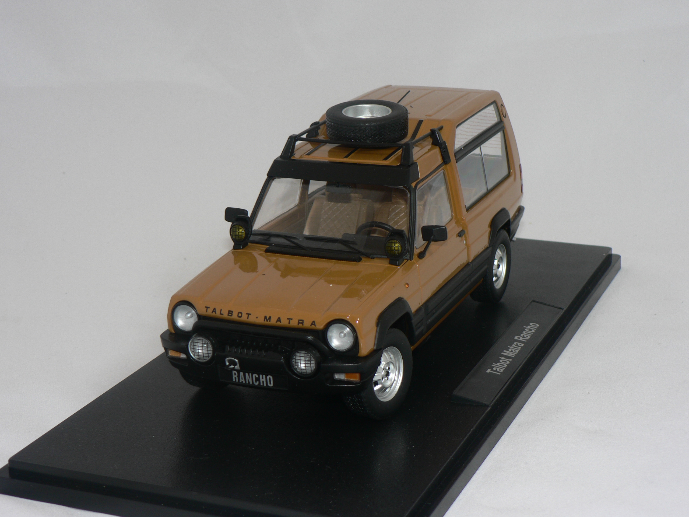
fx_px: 1353
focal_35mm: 68
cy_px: 258
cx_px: 344
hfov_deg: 28.6
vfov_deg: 21.6
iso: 80
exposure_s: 1/60
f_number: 3.2
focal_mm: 11.4
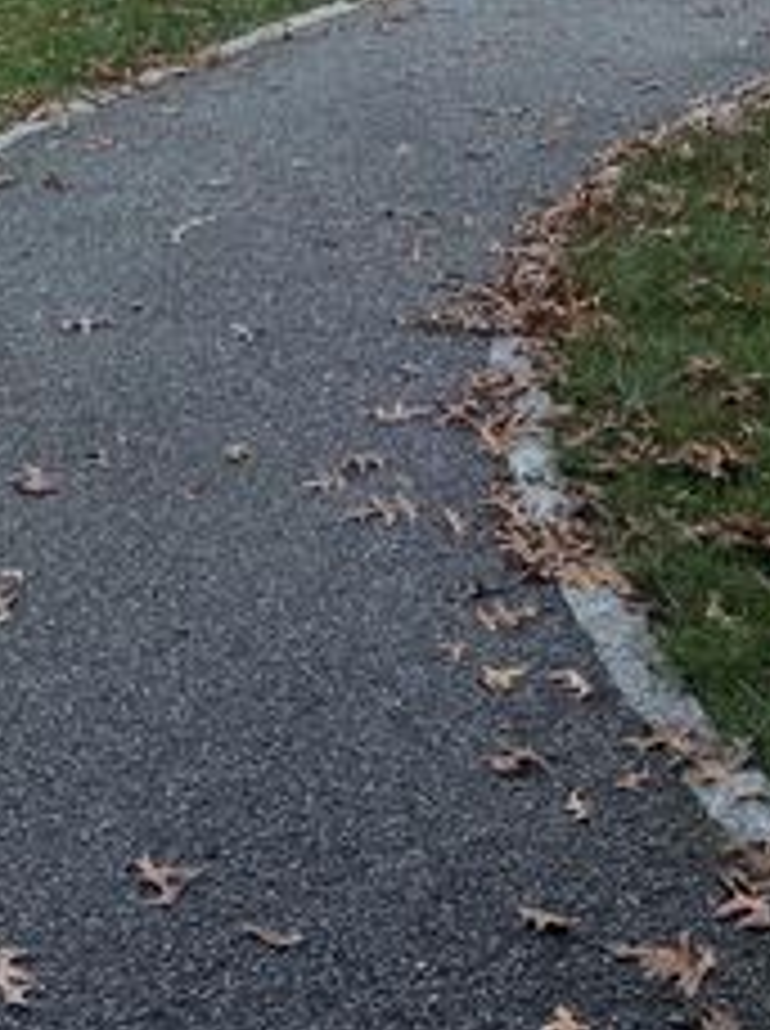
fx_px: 2082
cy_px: -232
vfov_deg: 24.9
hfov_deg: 21.0
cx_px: 374
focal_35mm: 70
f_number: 1.78
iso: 80
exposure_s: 1/832
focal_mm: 6.76
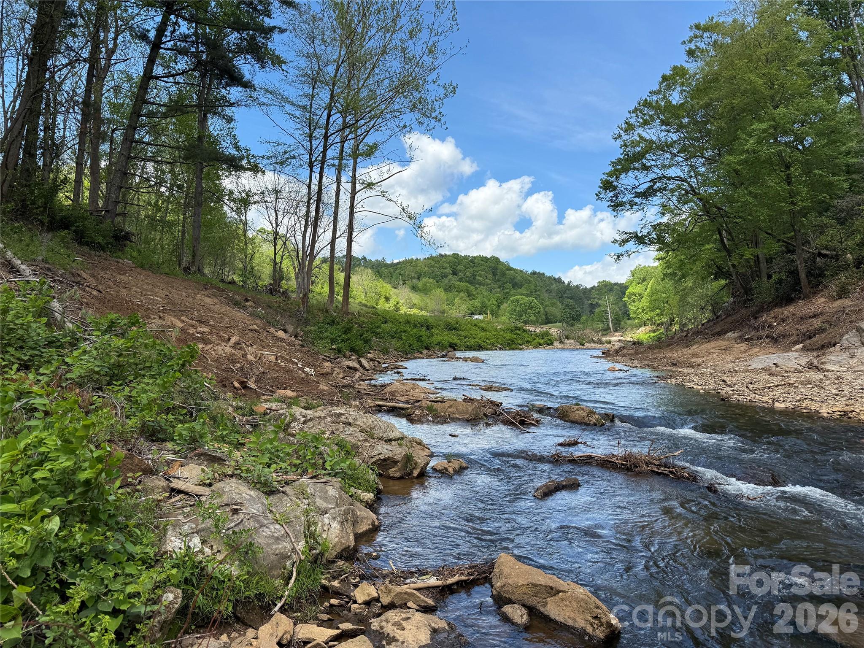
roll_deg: -1.5
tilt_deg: -0.5
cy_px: 324
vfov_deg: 56.8
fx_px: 599
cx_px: 432
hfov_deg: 71.6
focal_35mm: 24
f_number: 1.78
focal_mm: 6.76
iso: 80
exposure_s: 1/2703
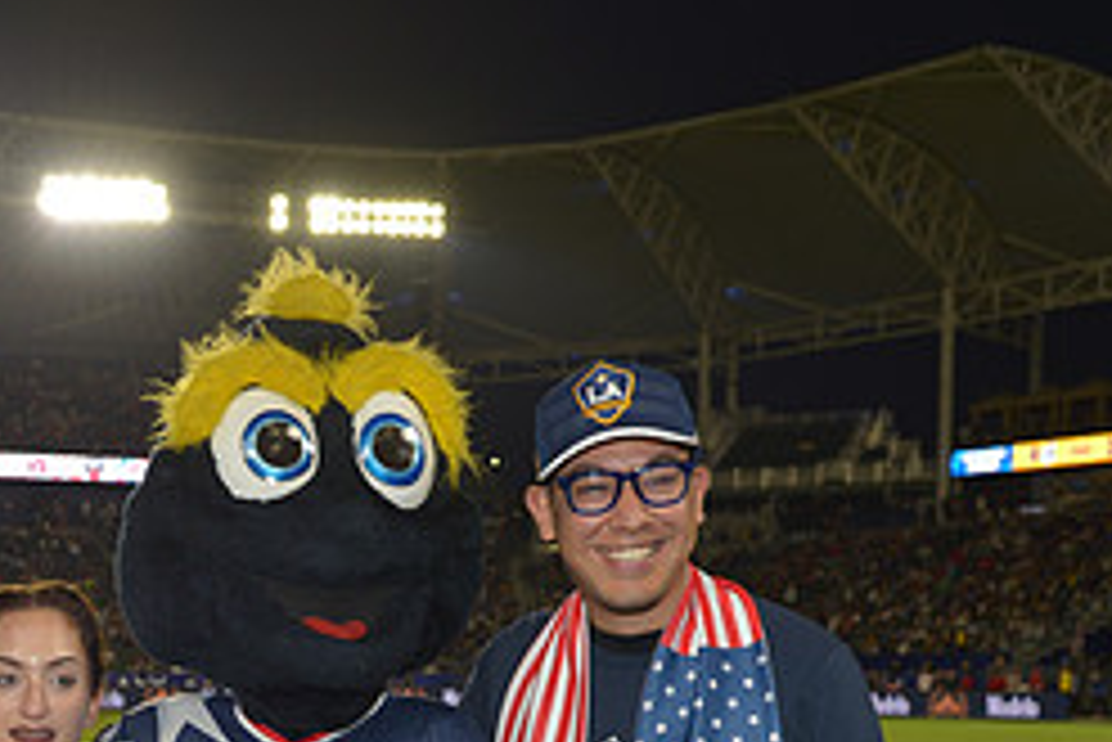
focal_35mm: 68
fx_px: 2102
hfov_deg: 28.7
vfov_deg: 19.2
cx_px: 149
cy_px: 834
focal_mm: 29
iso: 200
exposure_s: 1/100
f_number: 5
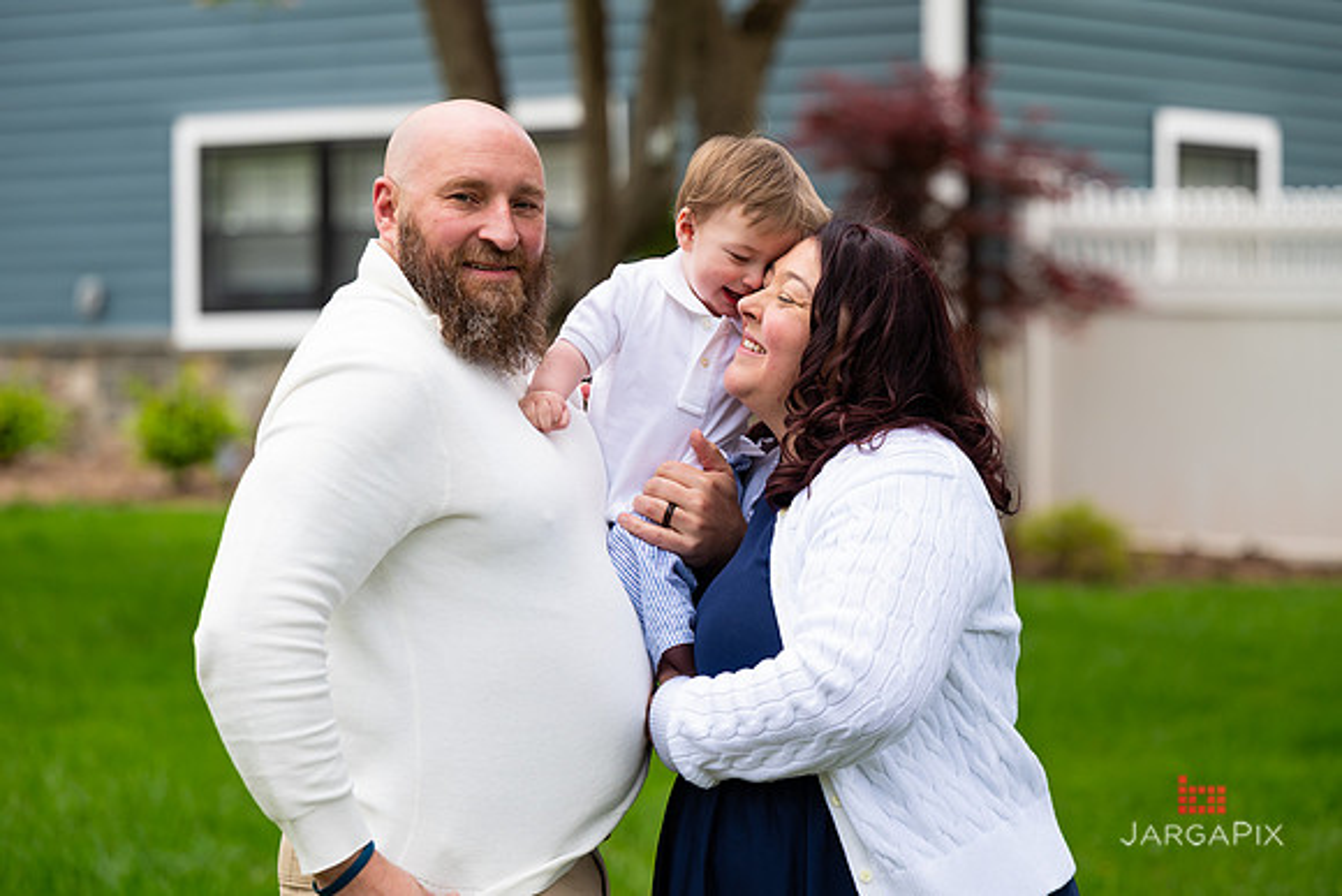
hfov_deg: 16.8
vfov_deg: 11.2
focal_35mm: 122
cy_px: 429
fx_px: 4552
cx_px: 679
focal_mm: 110
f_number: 3.2
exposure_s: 1/1000
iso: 200
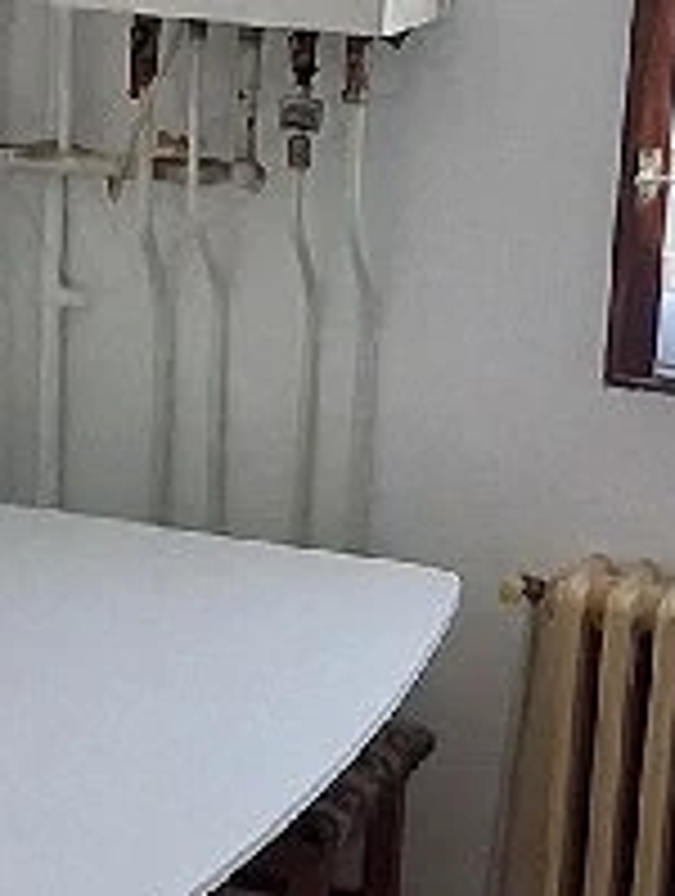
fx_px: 2773
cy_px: 389
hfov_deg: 13.9
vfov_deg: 18.3
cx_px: 410
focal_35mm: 107
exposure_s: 1/50
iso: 100
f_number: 2.2
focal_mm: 1.64
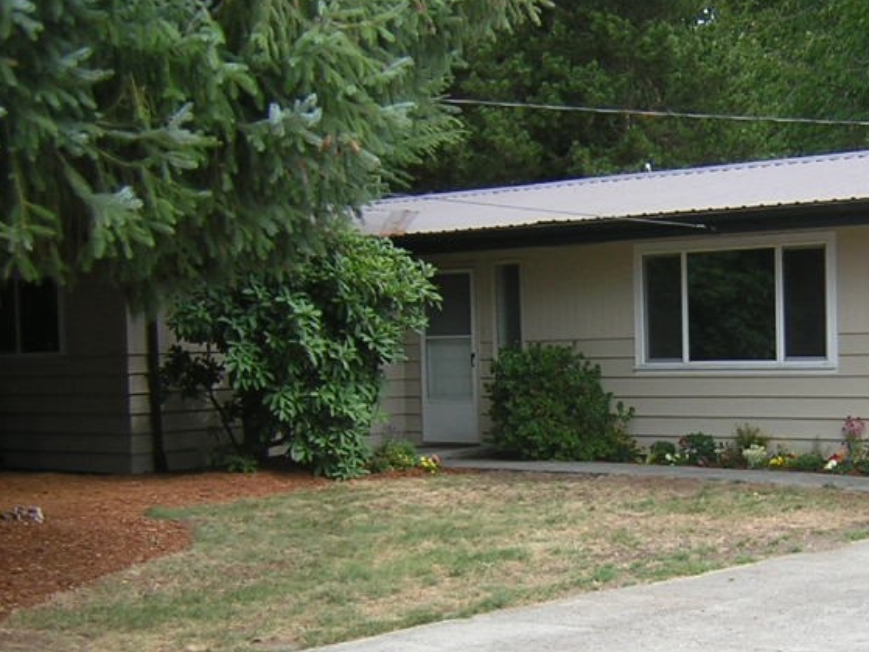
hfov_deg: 28.8
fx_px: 1657
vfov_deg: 22.2
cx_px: 679
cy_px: 405
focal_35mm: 66
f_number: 2.6
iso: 100
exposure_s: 1/251
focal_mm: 4.7
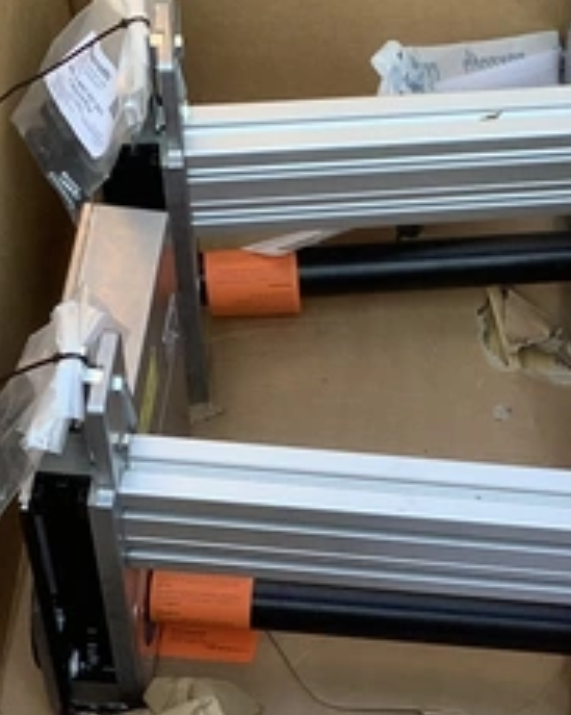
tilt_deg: -59.2
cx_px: 471
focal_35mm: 99
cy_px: 523
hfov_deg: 15.4
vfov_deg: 19.3
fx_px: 2093
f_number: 2.4
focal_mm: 3.3
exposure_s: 1/100
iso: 50
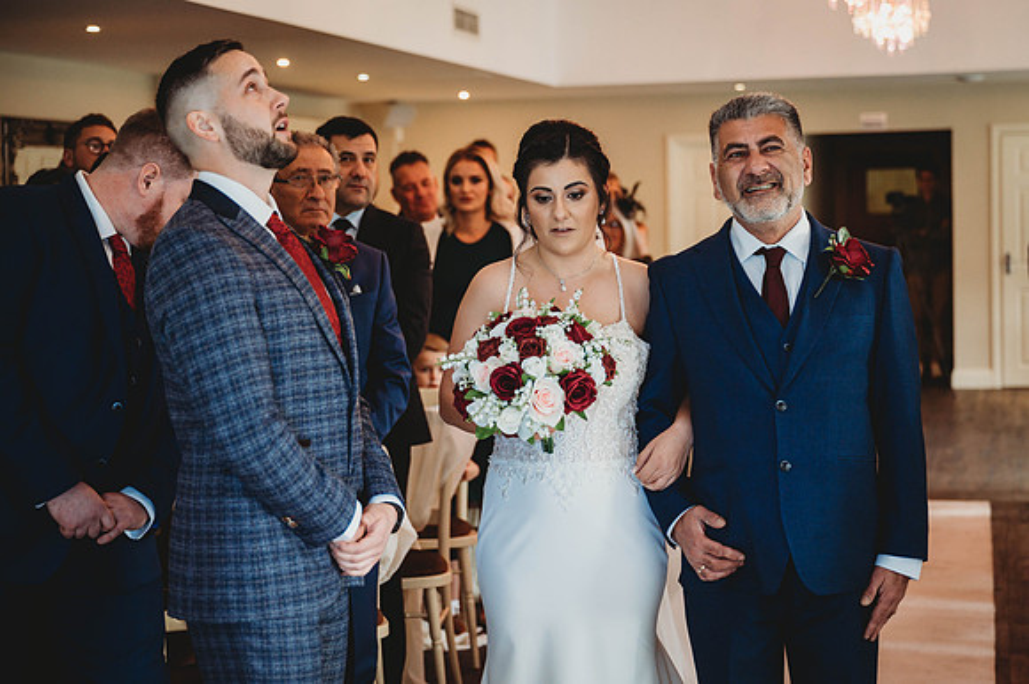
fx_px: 1884
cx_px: 575
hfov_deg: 30.5
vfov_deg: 20.6
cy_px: 359
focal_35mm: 66
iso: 2000
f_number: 2.8
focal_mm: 59
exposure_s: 1/160
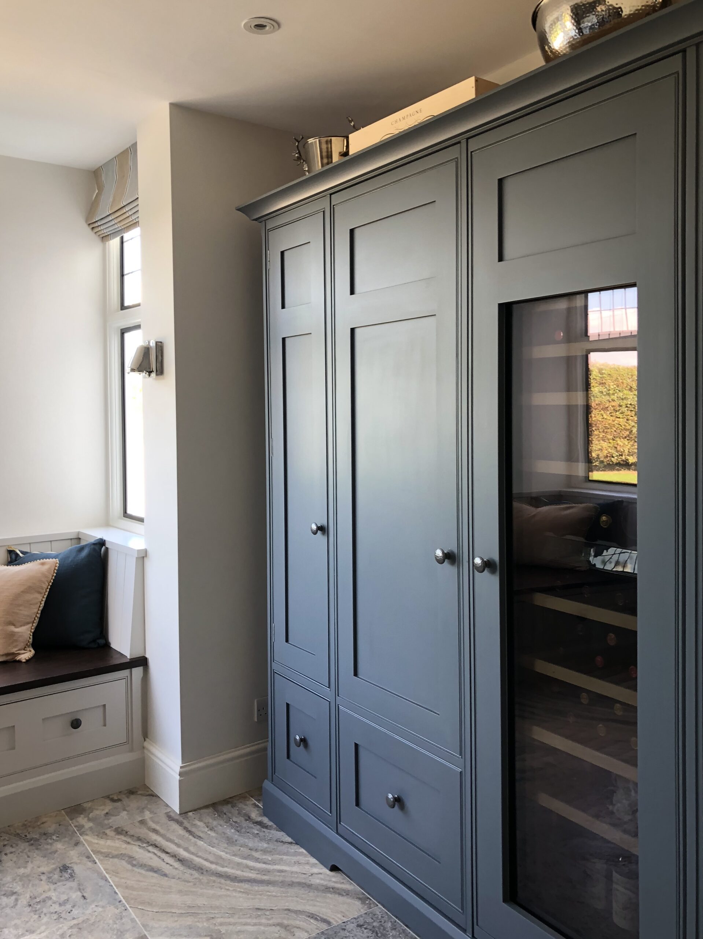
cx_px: 352
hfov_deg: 49.7
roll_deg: -1.7
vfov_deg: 63.5
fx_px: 759
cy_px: 470
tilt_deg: -1.6
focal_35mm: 28
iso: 125
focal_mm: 3.99
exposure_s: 1/60
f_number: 1.8
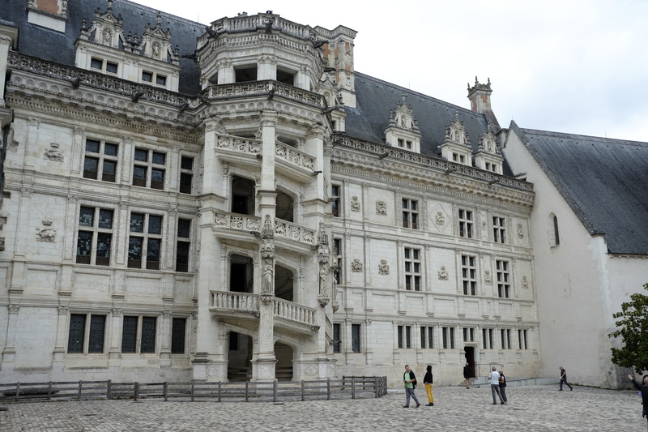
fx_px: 630
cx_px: 324
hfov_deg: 54.4
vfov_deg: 37.8
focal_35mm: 35
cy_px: 216
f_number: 4
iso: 200
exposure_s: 1/110
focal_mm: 23
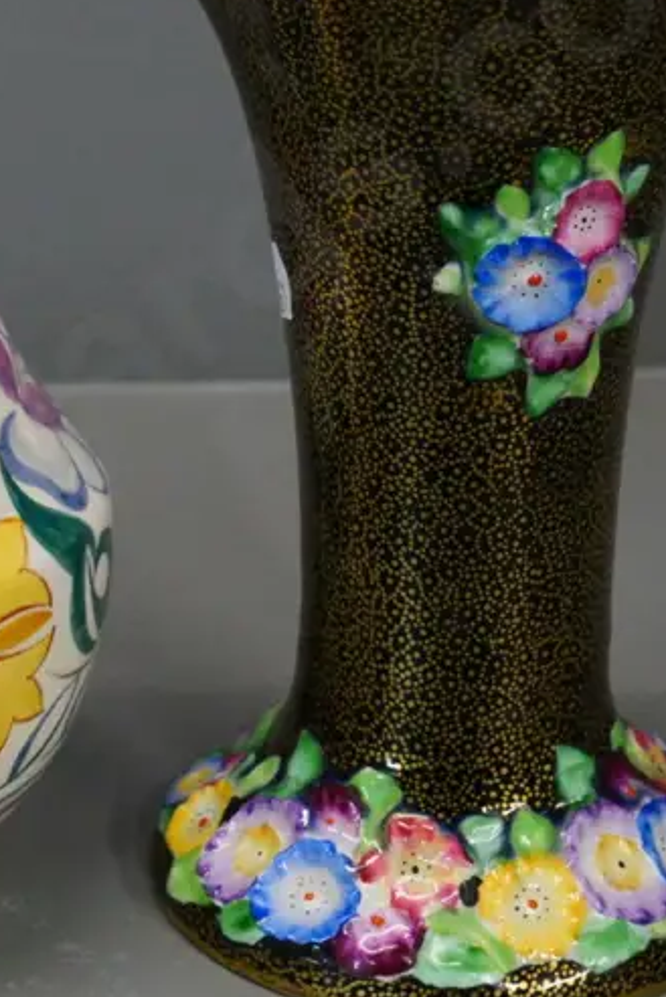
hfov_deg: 14.2
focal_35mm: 95
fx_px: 2634
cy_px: 423
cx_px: 36
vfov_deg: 21.4
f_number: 5.6
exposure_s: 1/125
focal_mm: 22
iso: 3200
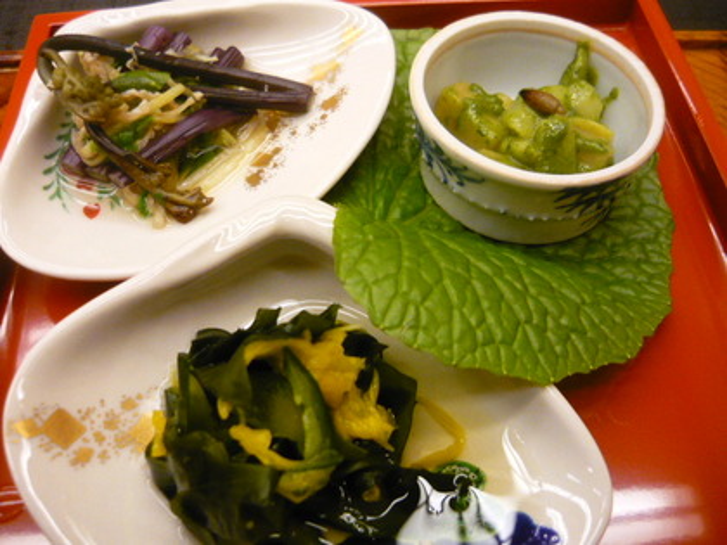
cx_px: 364
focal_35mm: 33
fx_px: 693
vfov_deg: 42.9
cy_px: 272
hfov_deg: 55.4
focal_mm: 5.5
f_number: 2.8
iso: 400
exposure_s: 1/10
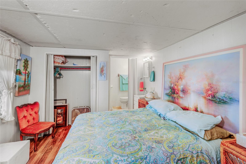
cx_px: 123
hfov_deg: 96.7
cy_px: 82
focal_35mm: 16
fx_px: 109
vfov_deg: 73.8
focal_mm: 16
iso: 400
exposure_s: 1/15
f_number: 8
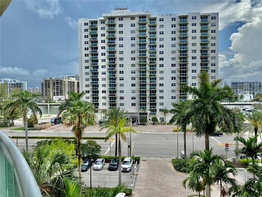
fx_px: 197
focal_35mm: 26
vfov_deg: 53.1
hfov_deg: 67.3
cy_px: 98
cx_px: 131
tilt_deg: -2.9
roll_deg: +0.2
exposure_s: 1/1258
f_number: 1.8
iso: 32
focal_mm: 4.25
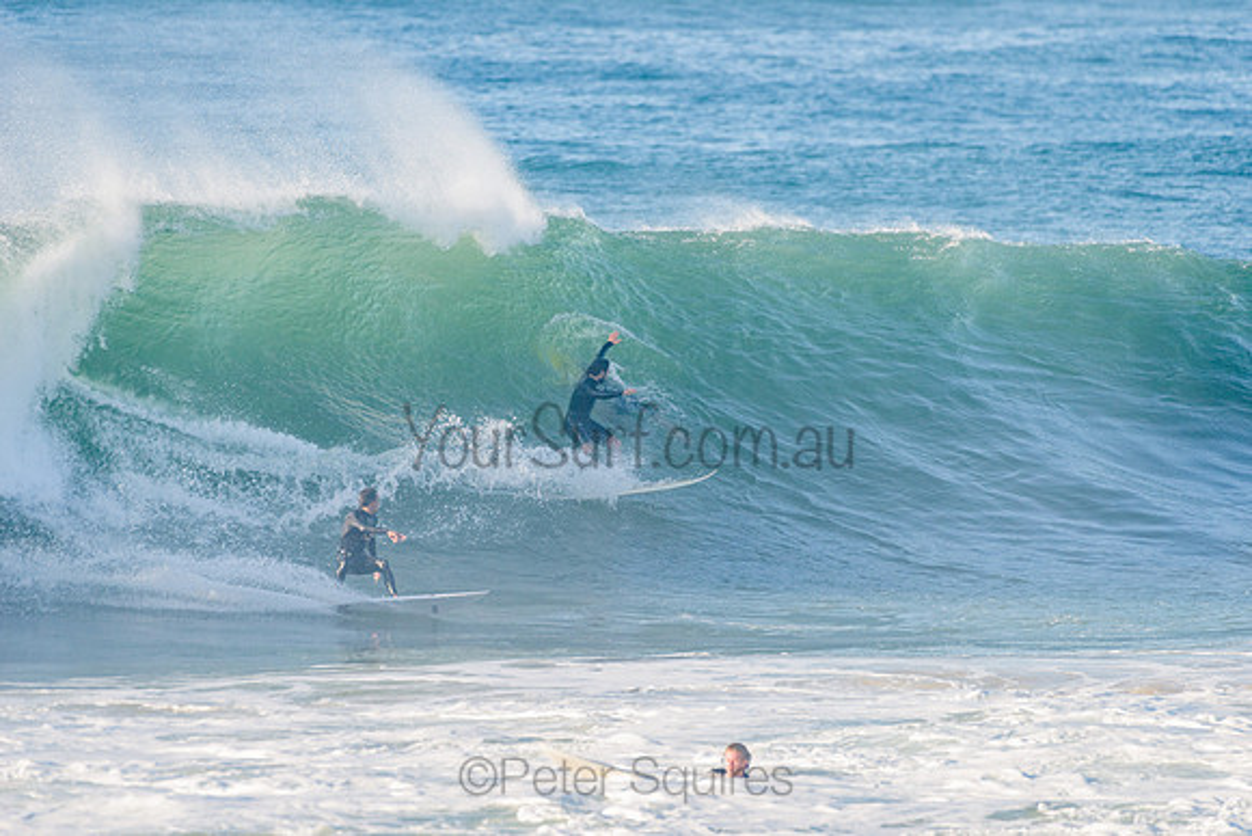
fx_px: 17392
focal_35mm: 500
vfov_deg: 2.8
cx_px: 626
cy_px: 418
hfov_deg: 4.1
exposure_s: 1/1600
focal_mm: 500
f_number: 5.6
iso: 320
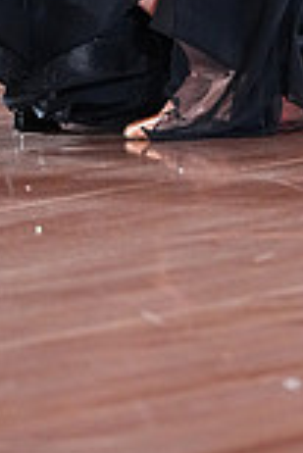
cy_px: -324
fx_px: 9472
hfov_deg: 1.8
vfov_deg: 2.7
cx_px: 240
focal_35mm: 752
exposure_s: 1/400
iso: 5000
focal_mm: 200
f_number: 4
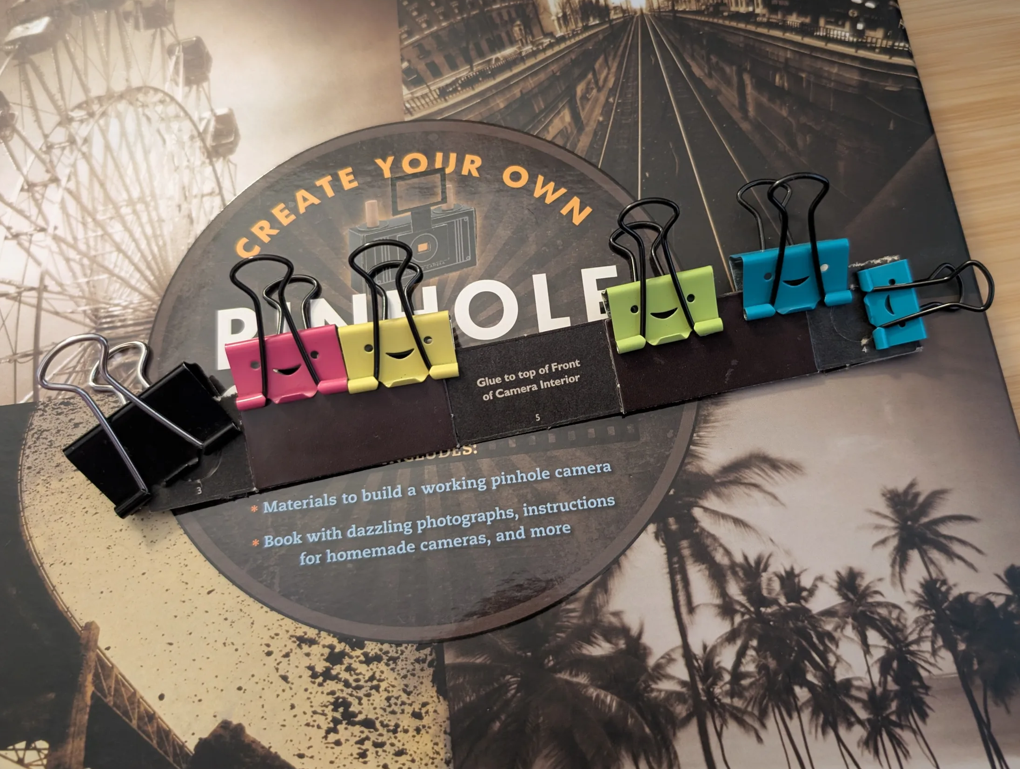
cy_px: 361
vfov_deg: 49.8
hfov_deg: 63.1
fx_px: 826
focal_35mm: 28
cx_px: 573
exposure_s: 1/60
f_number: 1.68
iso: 887
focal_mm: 6.9
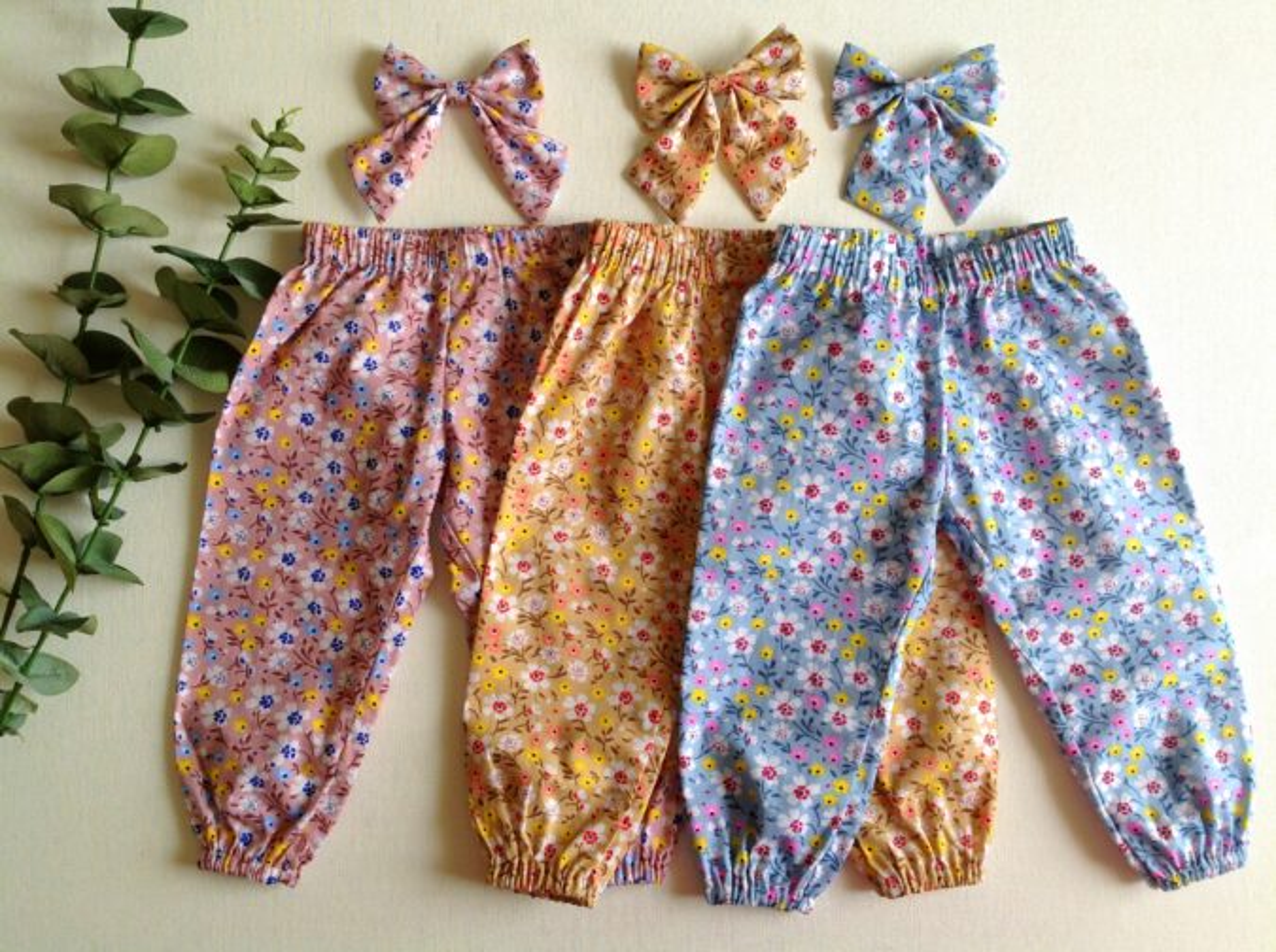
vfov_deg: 40.6
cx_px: 638
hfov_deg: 52.7
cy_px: 476
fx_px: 1288
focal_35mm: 35
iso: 50
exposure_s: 1/160
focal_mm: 4.28
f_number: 2.4
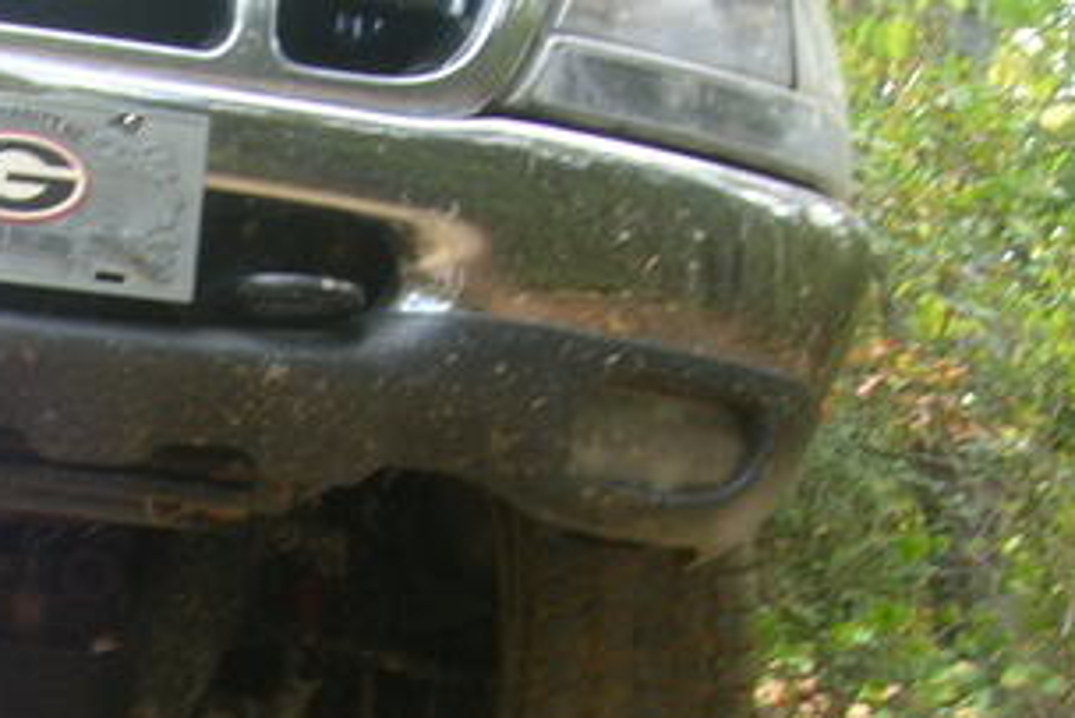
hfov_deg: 20.9
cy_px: 608
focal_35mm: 93
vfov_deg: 14.6
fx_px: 2778
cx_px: -74
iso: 50
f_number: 4.9
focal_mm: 5.7
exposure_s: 1/17.8
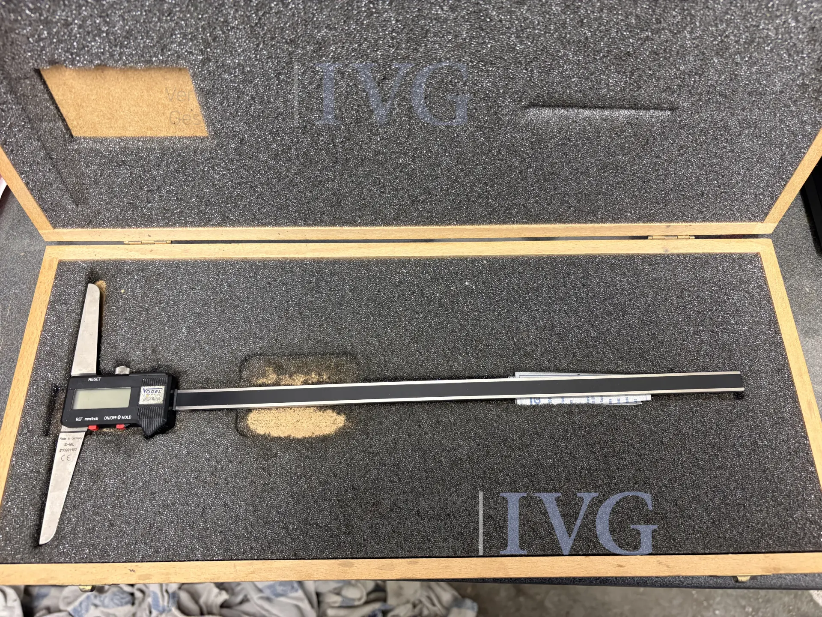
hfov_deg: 67.3
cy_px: 308
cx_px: 411
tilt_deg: -66.6
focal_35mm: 26
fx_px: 617
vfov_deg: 53.1
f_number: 1.6
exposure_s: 1/50
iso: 200
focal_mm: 5.96
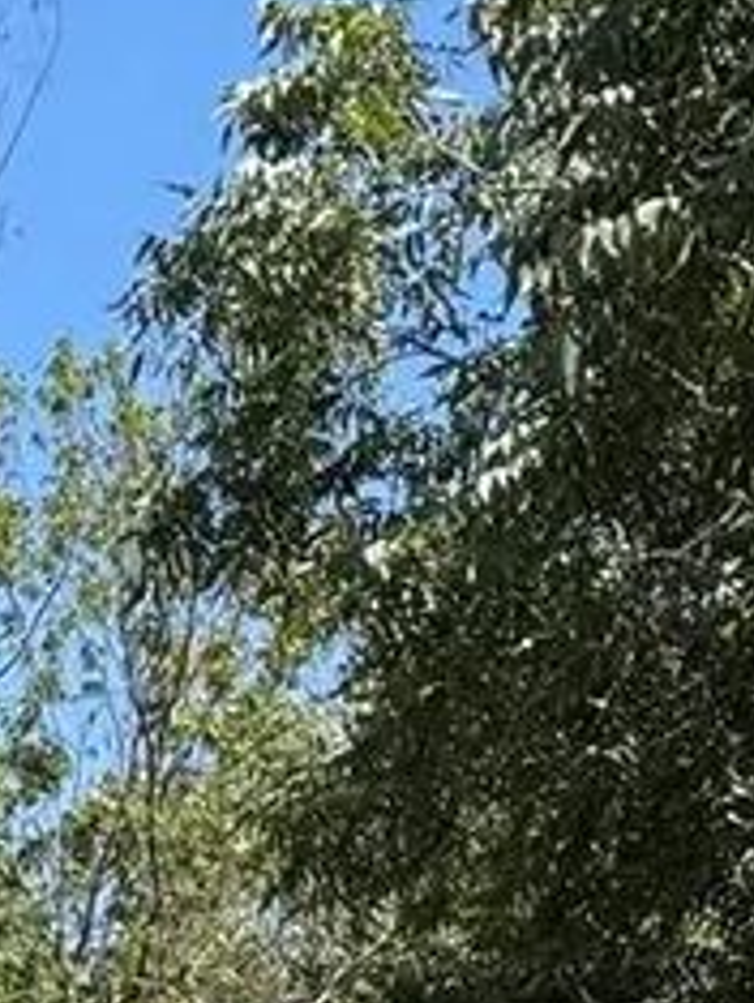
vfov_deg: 12.4
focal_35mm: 140
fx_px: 4059
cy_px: 2000
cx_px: -304
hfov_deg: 10.3
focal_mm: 6.76
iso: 80
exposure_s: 1/2415
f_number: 1.78
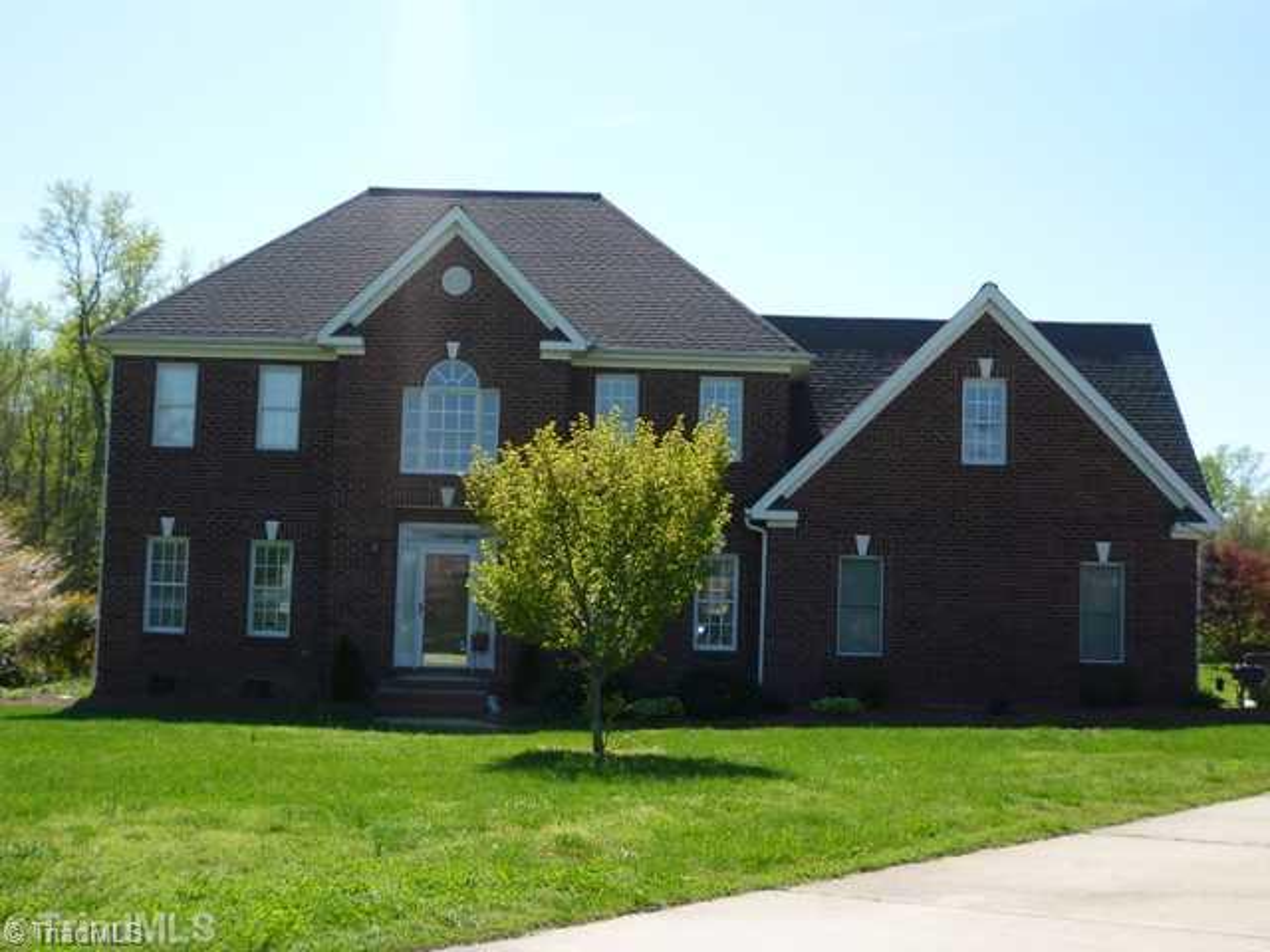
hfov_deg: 41.2
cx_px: 635
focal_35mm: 46
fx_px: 1688
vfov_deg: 31.5
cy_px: 476
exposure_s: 1/500
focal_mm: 5.2
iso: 80
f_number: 3.5
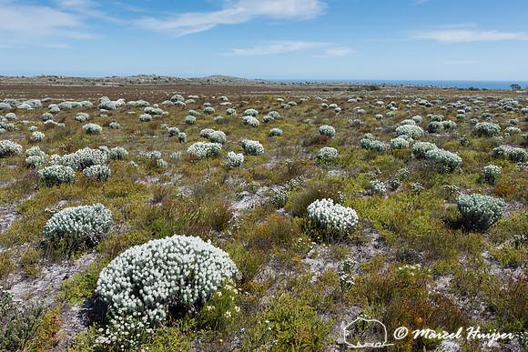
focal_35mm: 25
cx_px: 264
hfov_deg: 71.5
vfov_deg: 51.3
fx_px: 367
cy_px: 176
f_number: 13
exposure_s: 1/800
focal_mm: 24
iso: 800
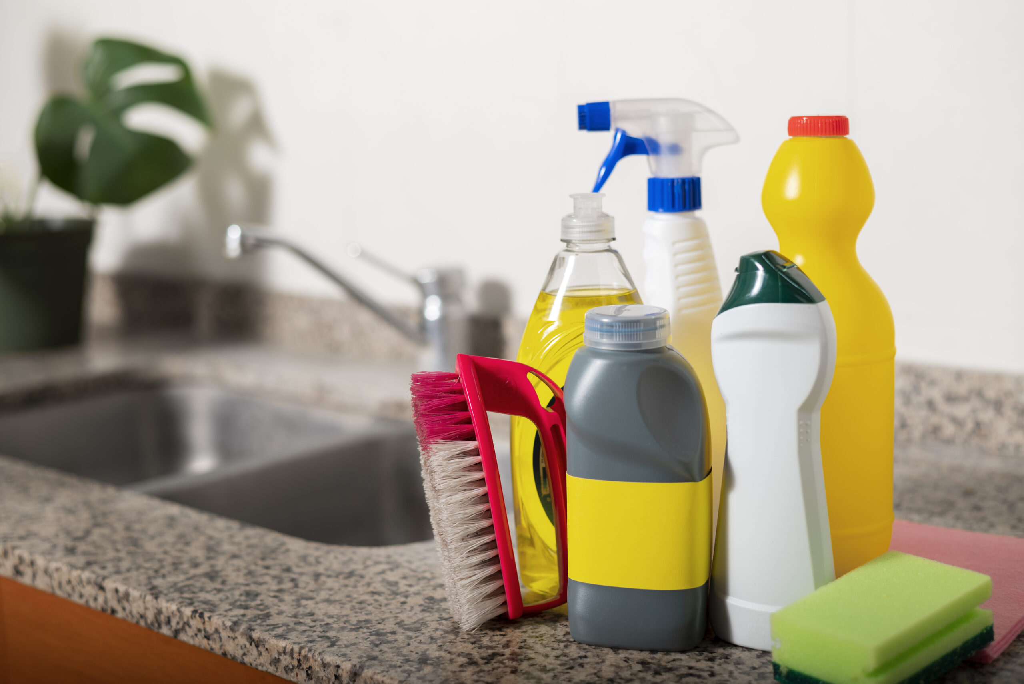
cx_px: 512
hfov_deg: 39.6
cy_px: 342
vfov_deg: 27.0
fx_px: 1423
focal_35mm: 50
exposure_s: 1/200
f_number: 3.2
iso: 160
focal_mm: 50
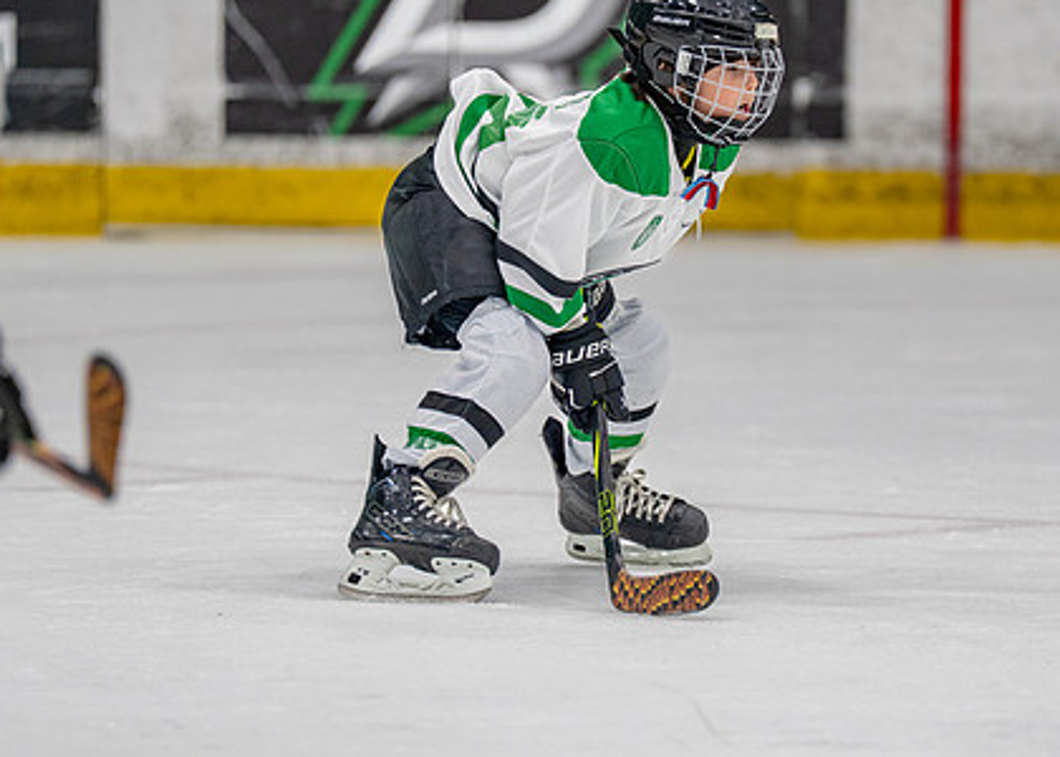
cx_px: 714
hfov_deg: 5.1
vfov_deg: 3.6
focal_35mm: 397
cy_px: 255
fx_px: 11952
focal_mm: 200
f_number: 2.8
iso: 800
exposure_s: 1/1250
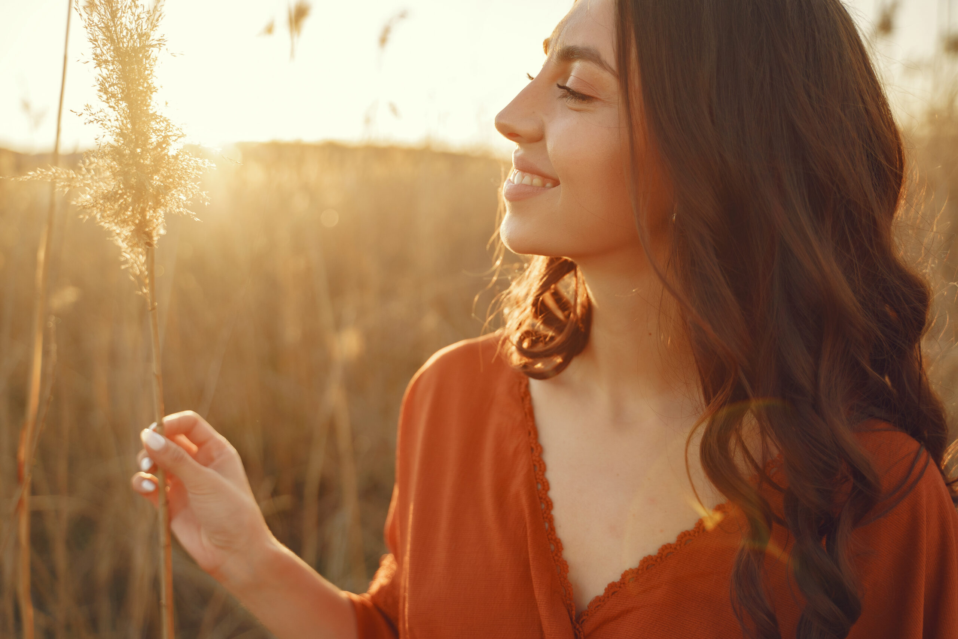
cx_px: 479
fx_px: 958
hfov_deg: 53.1
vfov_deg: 36.9
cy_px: 320
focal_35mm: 36
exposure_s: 1/1000
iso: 400
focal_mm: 36
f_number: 2.8
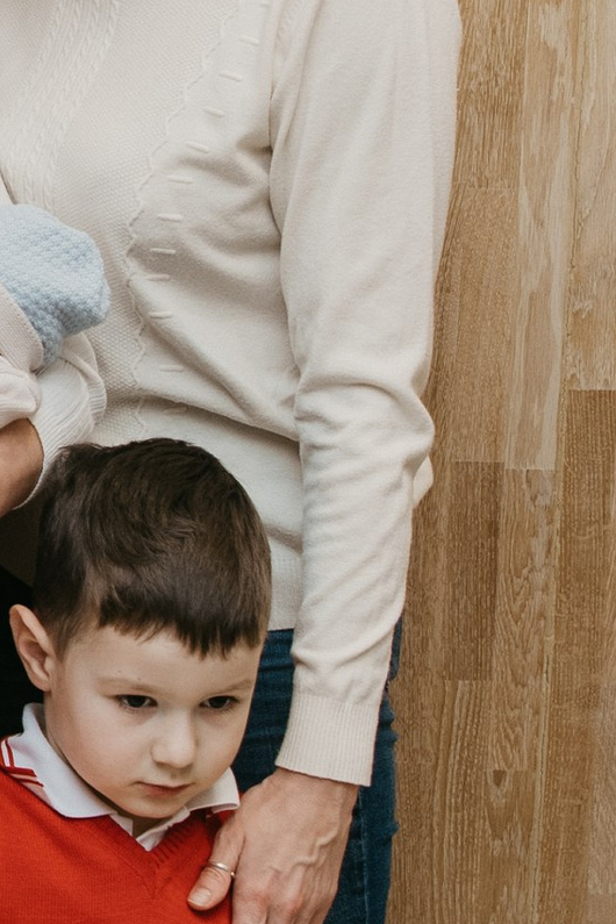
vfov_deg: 14.6
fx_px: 3593
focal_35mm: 140
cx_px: -593
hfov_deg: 9.2
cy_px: 220
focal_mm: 29
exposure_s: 1/160
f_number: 4
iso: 160
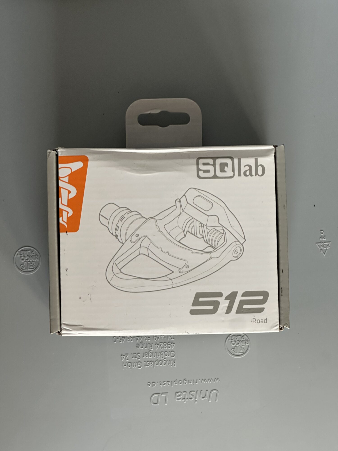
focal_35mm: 77
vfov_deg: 25.3
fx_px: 1002
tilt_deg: -85.8
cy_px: 226
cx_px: 169
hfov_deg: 19.1
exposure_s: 1/67
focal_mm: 9
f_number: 2.8
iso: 200
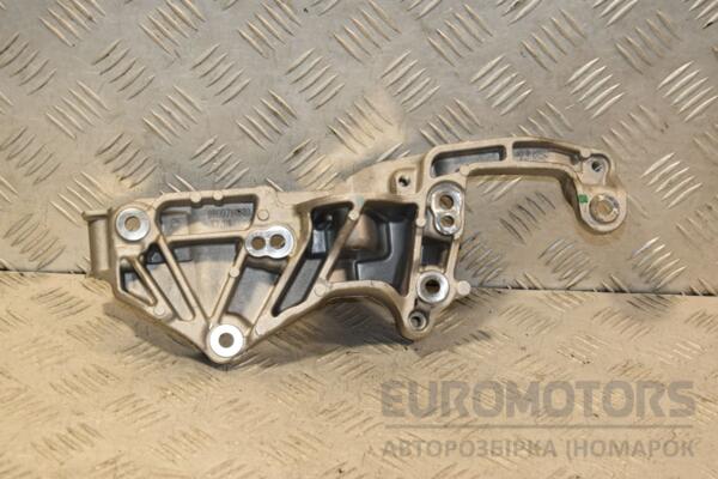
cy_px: 240
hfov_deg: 28.1
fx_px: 1436
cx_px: 359
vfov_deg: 18.9
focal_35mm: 72
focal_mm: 48
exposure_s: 1/200
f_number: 7.1
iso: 800
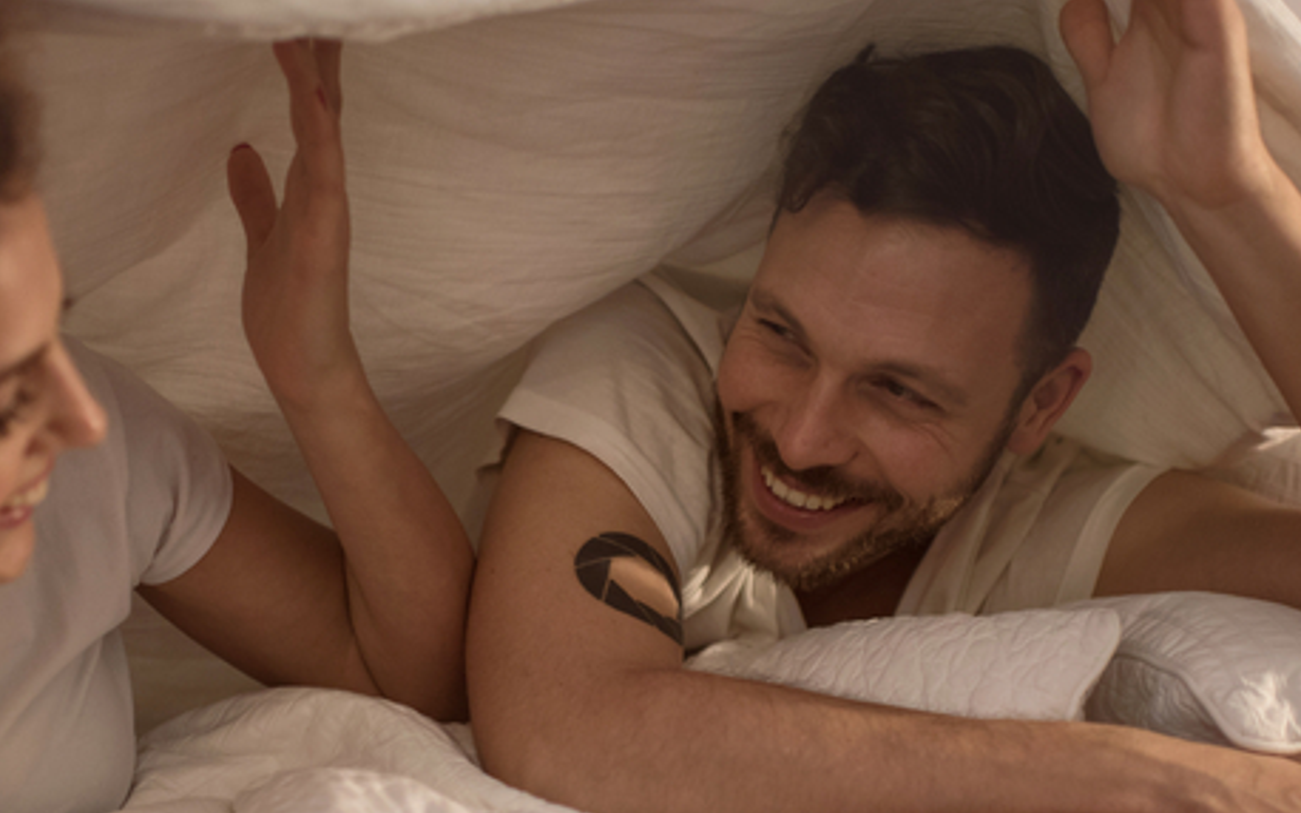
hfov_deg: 31.0
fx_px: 2340
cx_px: 520
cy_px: 593
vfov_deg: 19.6
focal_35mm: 66
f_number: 1.4
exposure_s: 1/60
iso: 640
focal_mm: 35
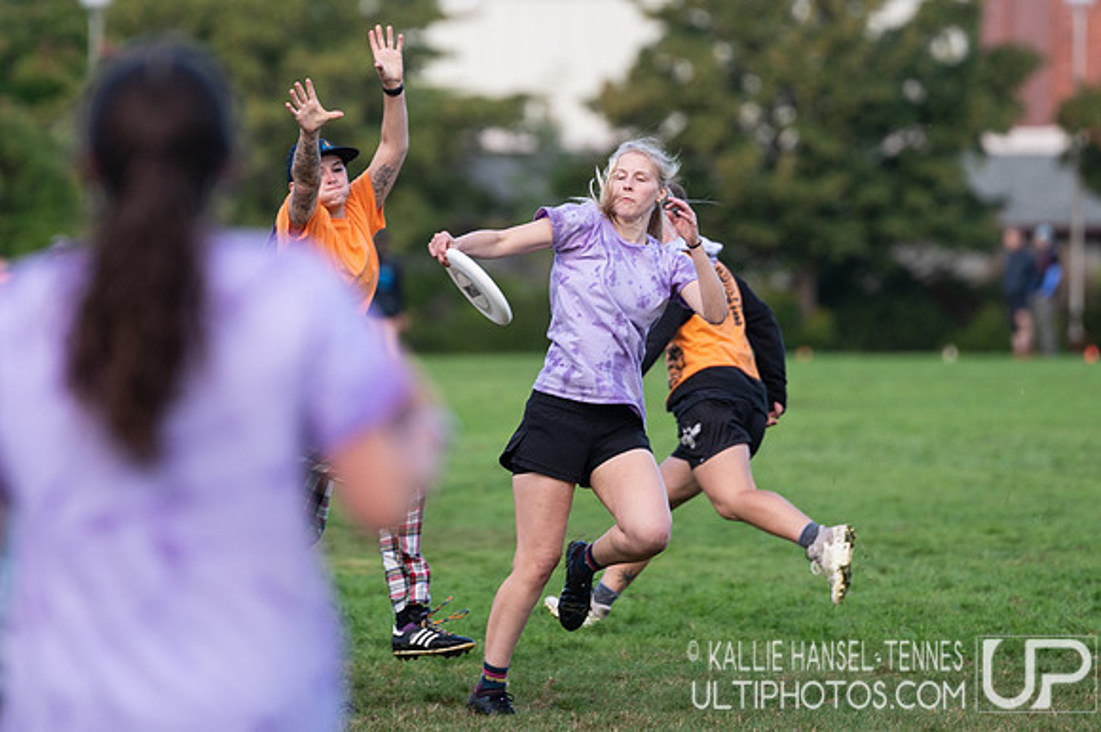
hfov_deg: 4.9
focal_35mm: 420
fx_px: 12826
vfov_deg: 3.3
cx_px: 514
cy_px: 137
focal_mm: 200
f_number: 2.8
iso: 320
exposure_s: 1/1600
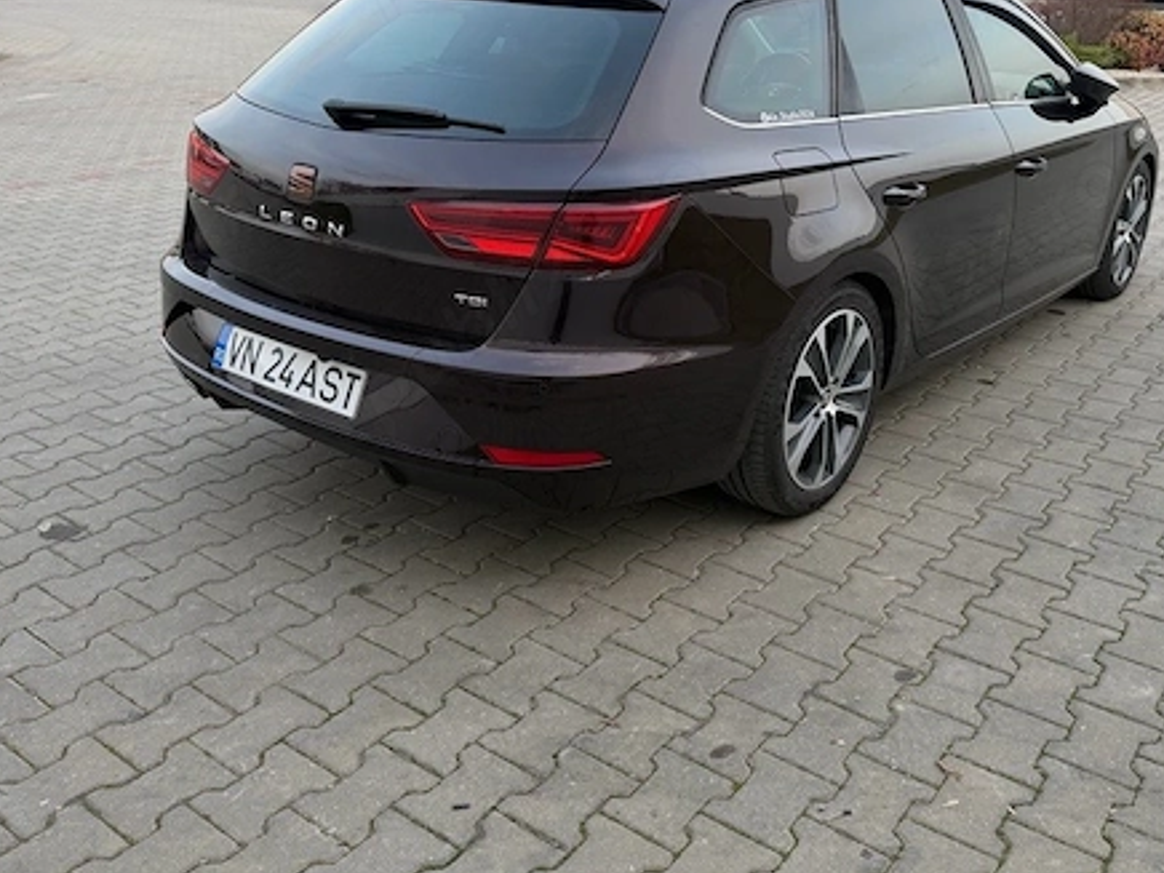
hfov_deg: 55.3
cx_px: 638
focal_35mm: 33
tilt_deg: -18.0
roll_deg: -1.6
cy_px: 302
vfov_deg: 42.5
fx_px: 1110
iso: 100
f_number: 1.78
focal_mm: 6.76
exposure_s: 1/178
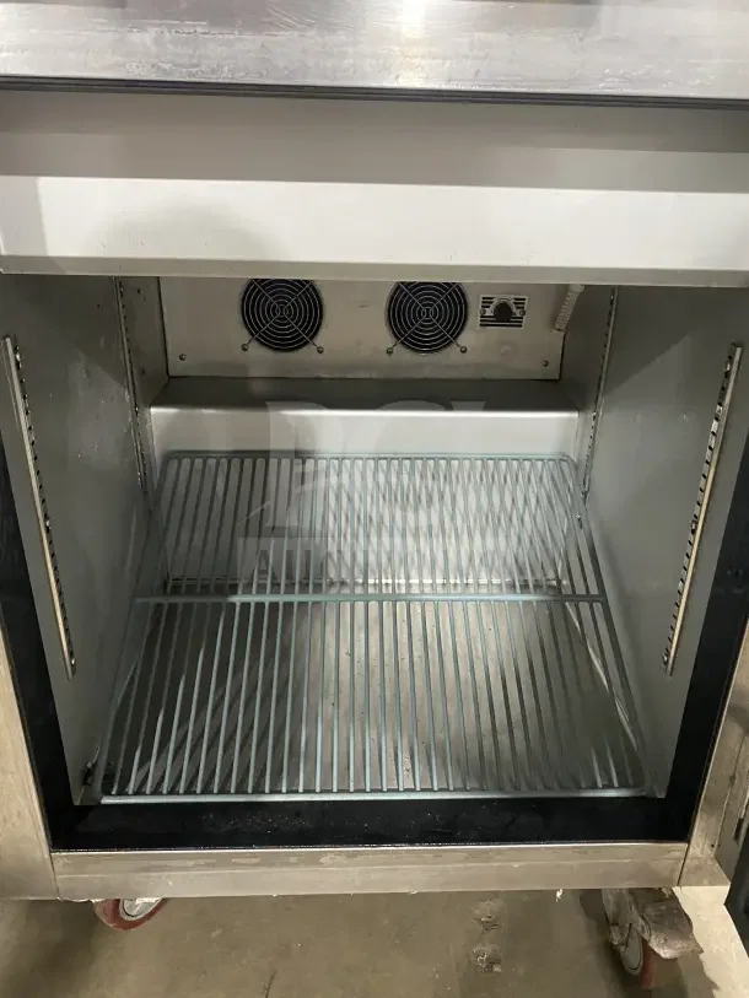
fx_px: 750
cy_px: 499
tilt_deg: -24.4
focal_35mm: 26
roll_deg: -2.3
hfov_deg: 53.1
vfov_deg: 67.3
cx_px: 374
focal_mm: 4.25
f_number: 1.8
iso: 640
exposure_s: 1/38
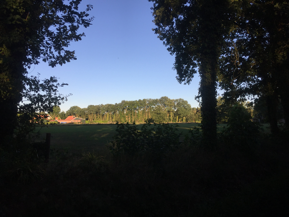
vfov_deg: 48.2
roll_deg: -0.4
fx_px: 242
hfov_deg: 61.7
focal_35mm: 29
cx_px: 144
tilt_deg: +3.4
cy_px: 108
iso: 32
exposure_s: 1/942
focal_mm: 4.15
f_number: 2.2
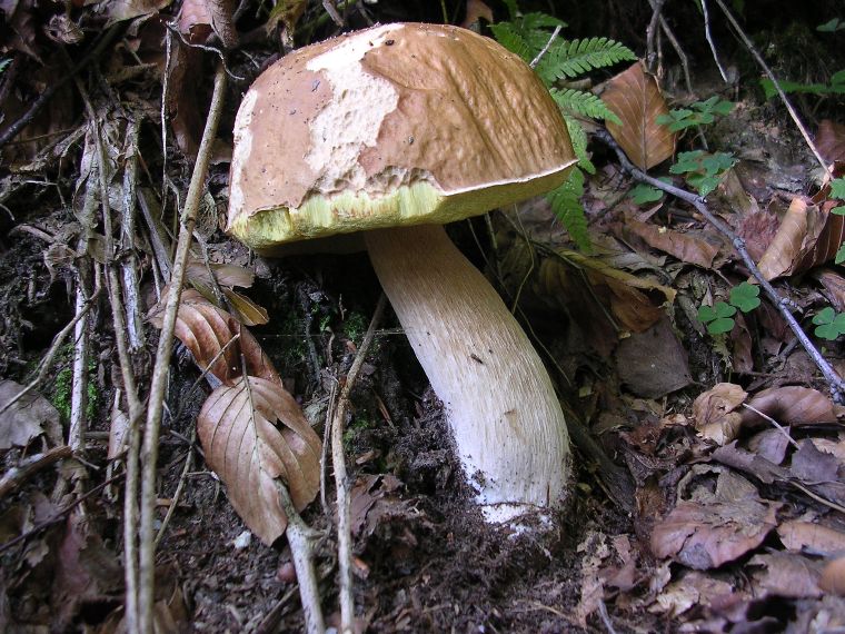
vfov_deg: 37.7
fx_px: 928
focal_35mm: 38
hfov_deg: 49.0
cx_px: 422
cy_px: 317
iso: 100
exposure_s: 1/24.3
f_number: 2.8
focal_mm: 5.8
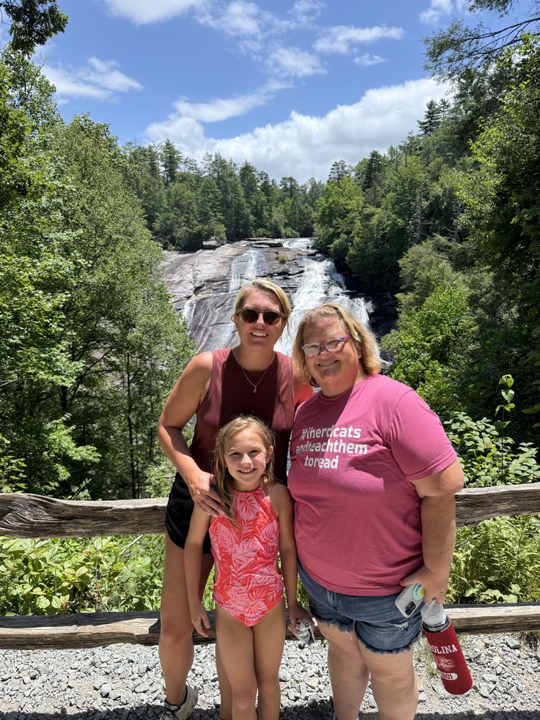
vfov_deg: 69.4
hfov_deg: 54.9
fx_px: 520
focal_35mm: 25
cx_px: 275
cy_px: 369
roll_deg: +1.7
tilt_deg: -13.4
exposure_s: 1/3953
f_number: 1.78
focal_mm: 6.76
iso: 100
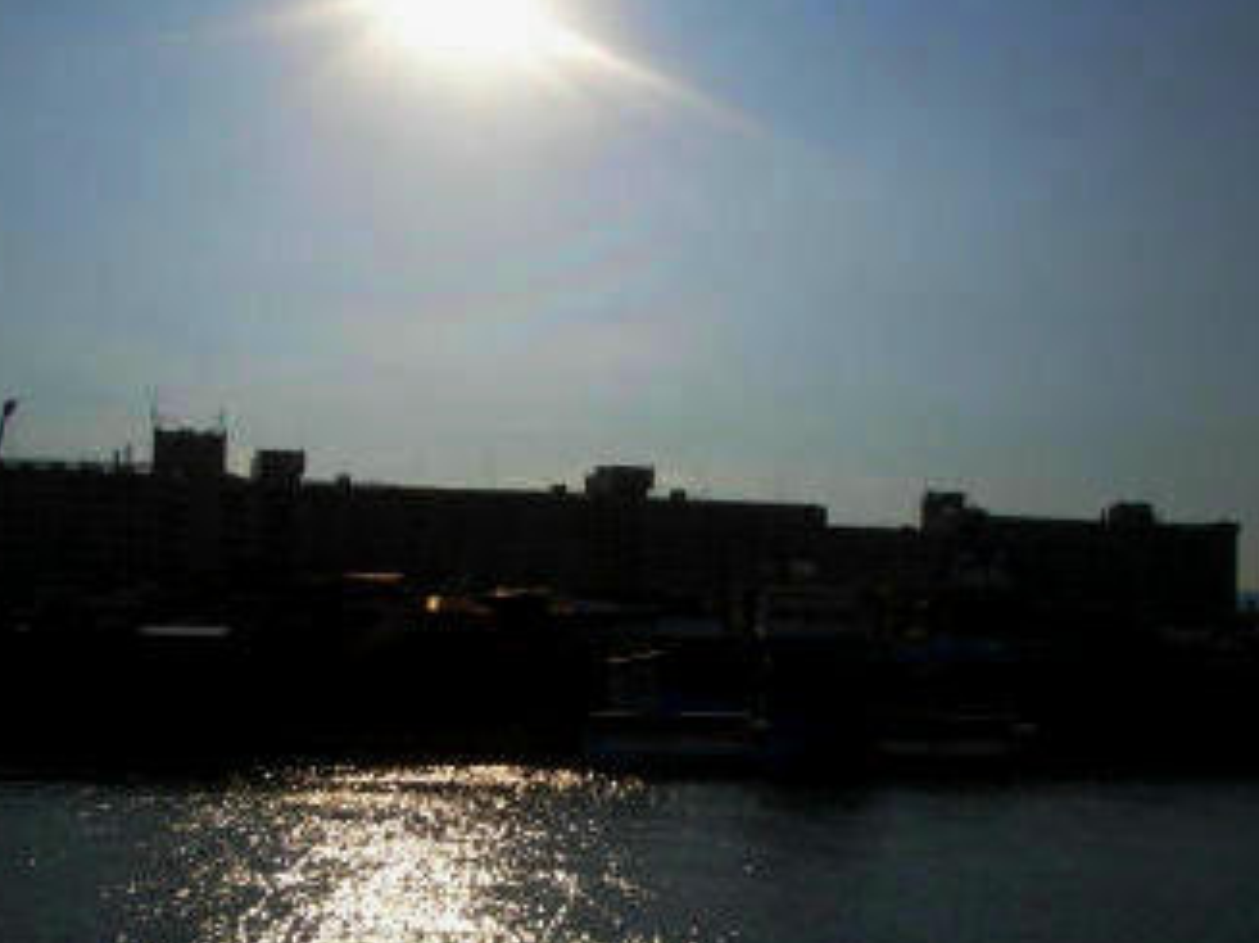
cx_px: 574
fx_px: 1527
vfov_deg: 34.3
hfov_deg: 44.8
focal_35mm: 42
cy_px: 550
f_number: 4.3
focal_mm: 5.8
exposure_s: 1/2000
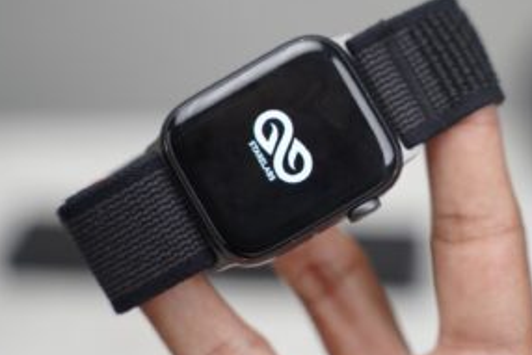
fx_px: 1449
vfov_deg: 14.0
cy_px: 148
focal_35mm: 98
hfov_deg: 20.8
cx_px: 259
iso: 800
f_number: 4
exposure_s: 1/80
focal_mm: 70
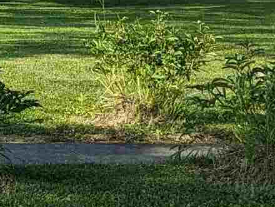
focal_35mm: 167
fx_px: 1328
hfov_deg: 10.3
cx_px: -369
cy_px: -76
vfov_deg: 8.7
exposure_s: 1/1572
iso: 44
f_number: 1.85
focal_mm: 6.81
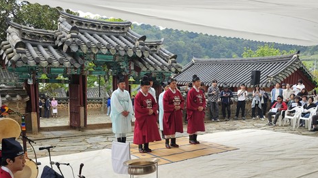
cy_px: 134
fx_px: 303
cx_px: 171
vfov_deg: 32.1
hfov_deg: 55.3
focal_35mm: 36
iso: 20
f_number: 1.7
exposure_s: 1/405
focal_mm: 6.3
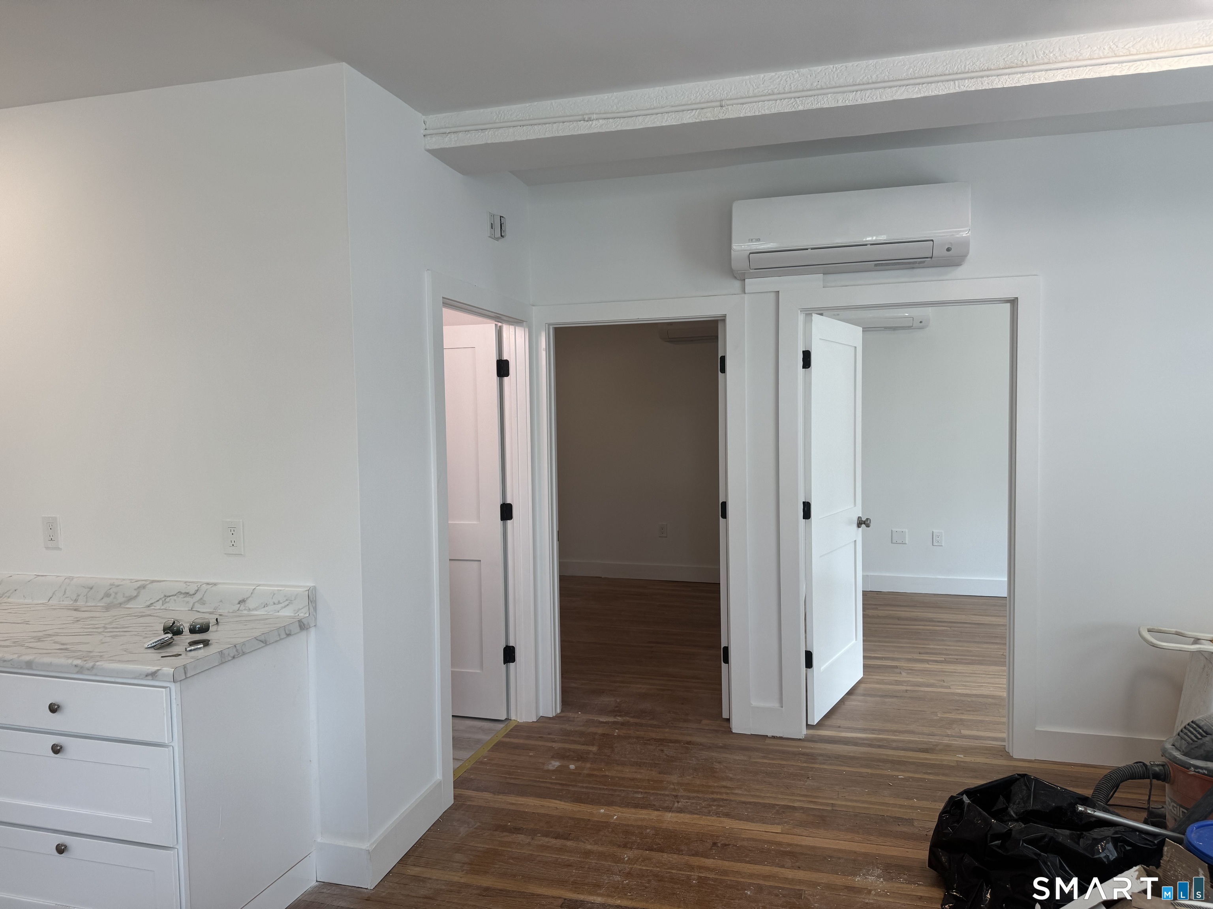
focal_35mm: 24
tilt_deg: -3.0
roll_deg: +0.5
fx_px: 841
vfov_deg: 56.8
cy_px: 454
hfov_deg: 71.6
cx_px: 606
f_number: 1.78
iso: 80
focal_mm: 6.76
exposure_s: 1/120
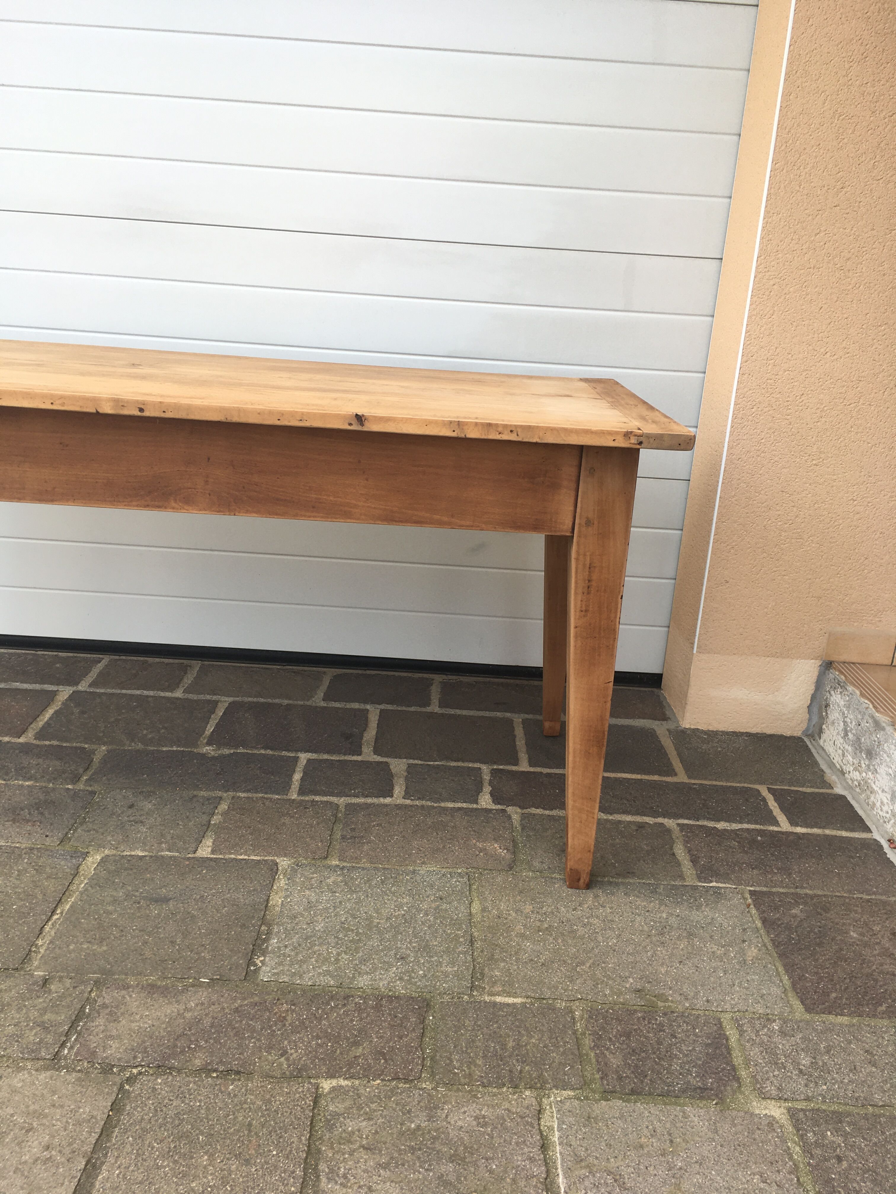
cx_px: 448
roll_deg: -4.4
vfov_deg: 61.7
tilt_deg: -21.4
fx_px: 1001
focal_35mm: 29
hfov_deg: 48.2
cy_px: 597
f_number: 2.2
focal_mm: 4.15
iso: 25
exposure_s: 1/194
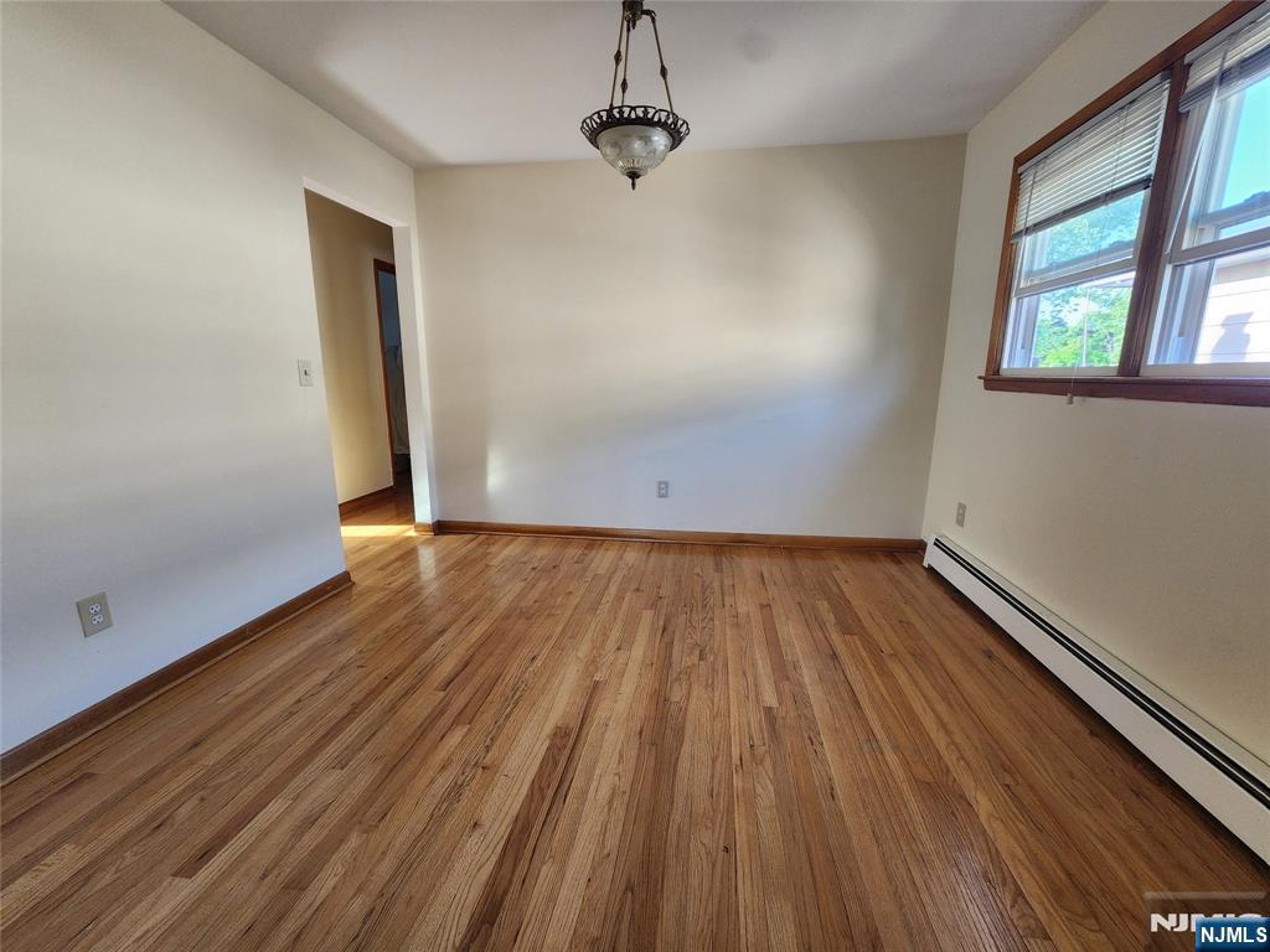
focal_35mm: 13
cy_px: 476
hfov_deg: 106.2
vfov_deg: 89.9
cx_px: 635
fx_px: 477
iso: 125
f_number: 2.2
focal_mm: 2.2
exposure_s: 1/60
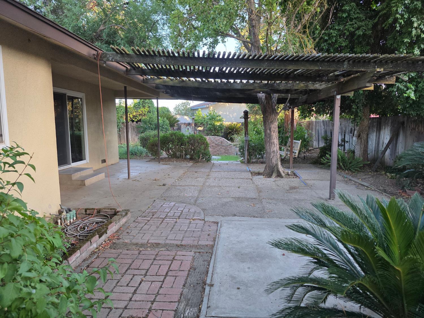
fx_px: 282
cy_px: 159
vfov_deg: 58.9
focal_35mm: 23
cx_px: 212
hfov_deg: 73.9
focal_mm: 6.3
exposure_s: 1/180
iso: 125
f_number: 1.7
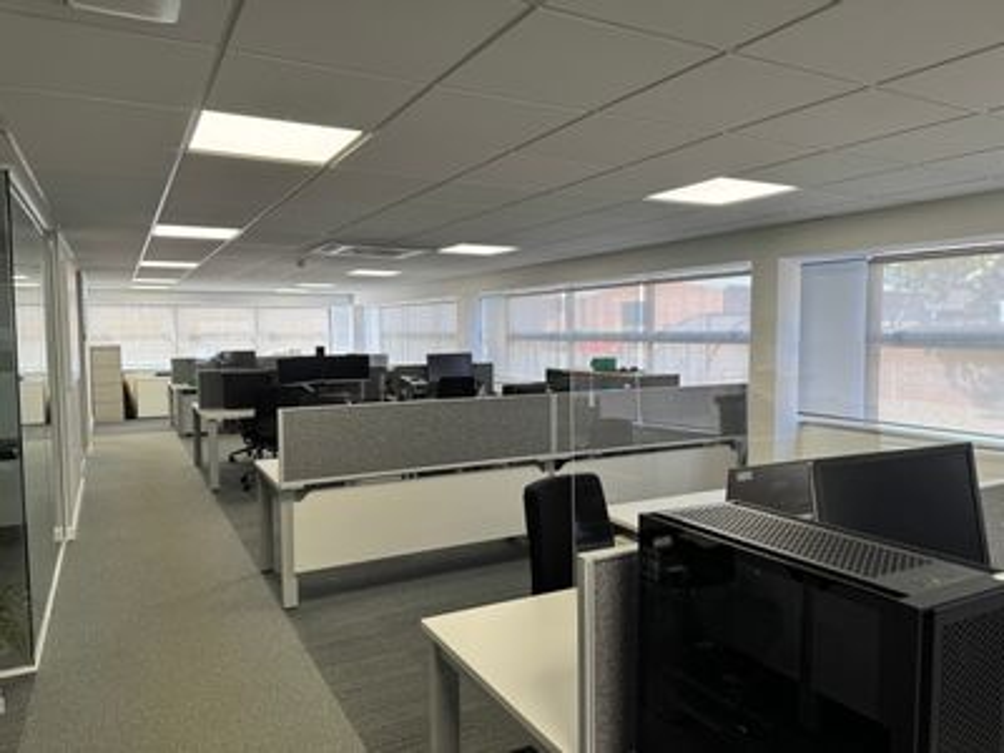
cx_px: 502
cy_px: 376
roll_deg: +0.5
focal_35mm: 24
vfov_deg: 56.8
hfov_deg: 71.6
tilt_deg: -3.6
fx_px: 696
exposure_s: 1/100
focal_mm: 6.76
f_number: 1.78
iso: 100
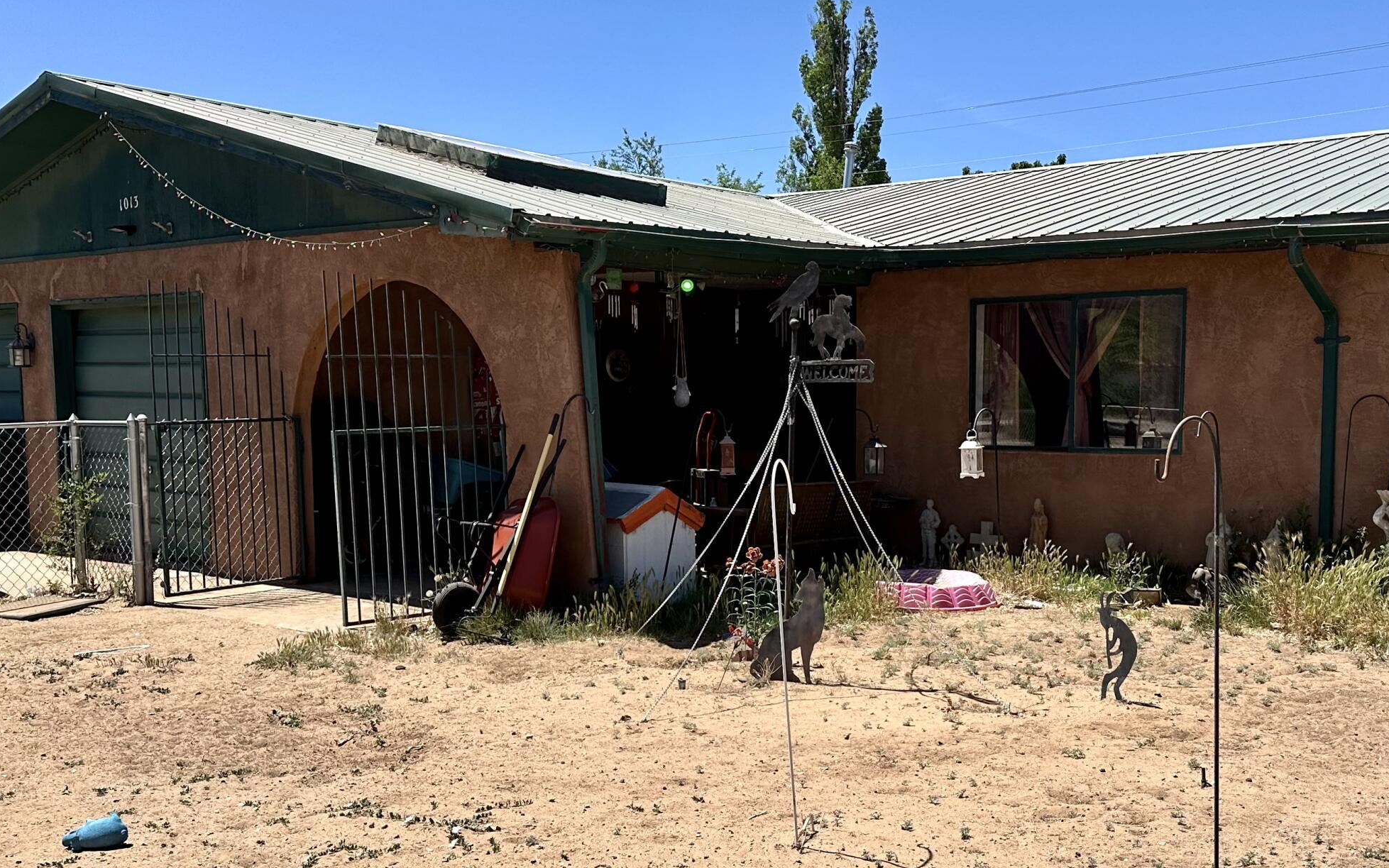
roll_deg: +0.2
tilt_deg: -5.9
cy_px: 531
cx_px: 822
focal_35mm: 39
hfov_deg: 50.1
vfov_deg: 32.6
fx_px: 1476
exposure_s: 1/4762
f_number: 1.78
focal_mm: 6.86
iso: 80
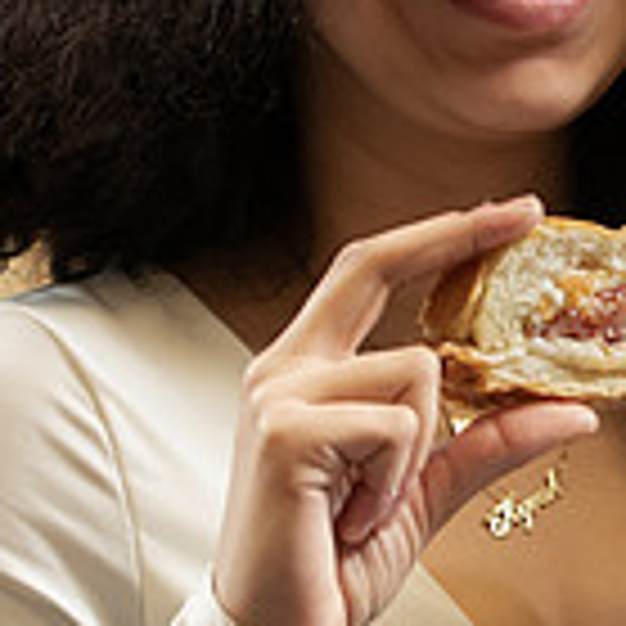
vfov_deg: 7.1
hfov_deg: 6.9
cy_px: 169
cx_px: 1036
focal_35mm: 248
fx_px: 5074
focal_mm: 70
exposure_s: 1/200
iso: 1600
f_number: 3.5
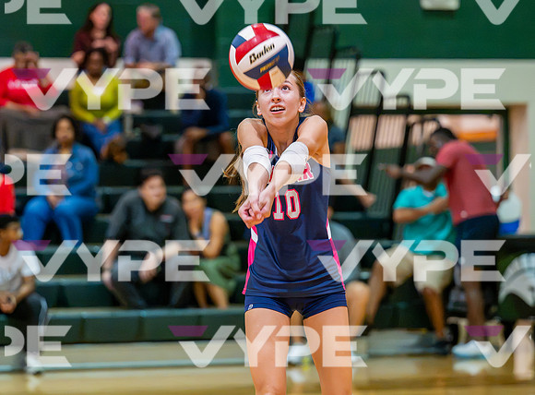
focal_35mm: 178
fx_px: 2733
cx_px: 264
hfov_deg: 11.2
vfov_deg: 8.3
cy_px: 196
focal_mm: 120
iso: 10000
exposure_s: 1/800
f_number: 2.8
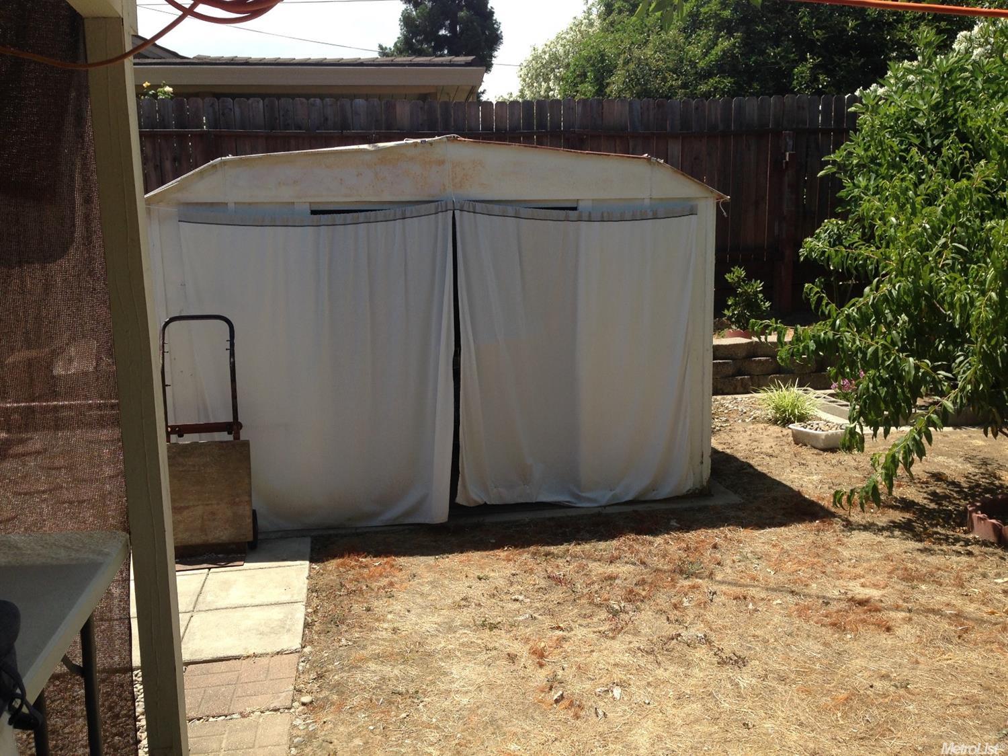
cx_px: 504
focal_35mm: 33
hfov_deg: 55.4
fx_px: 961
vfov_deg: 42.9
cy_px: 378
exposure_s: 1/1043
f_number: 2.4
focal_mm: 4.12
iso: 50
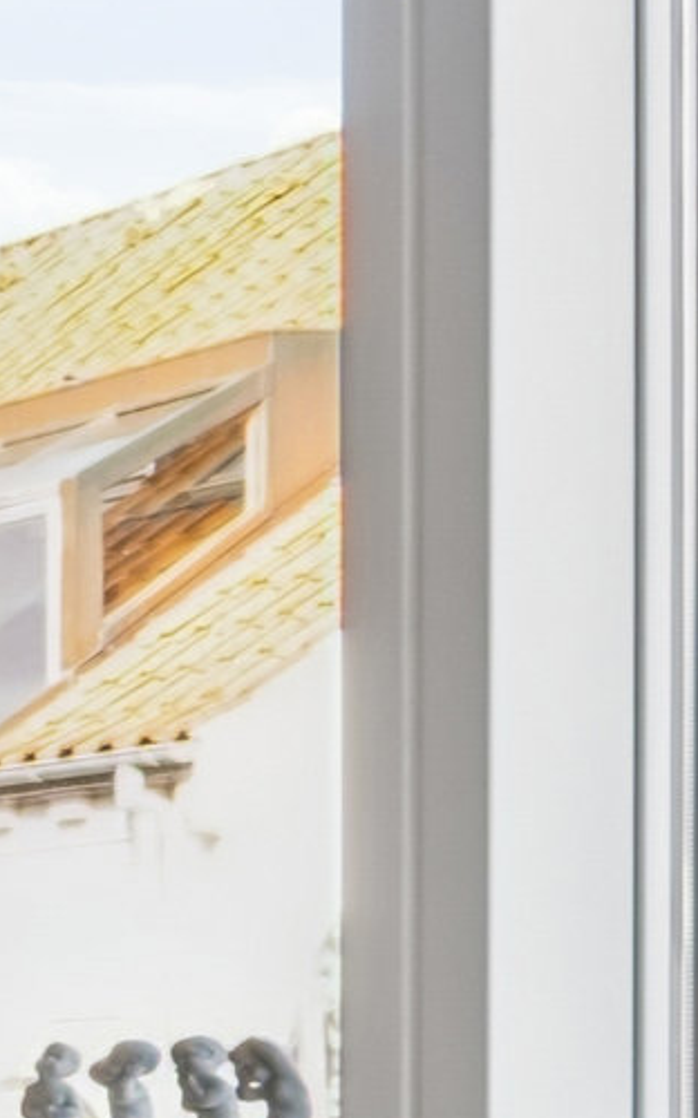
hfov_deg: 6.8
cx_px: -2573
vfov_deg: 19.5
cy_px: 1098
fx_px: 3169
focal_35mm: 104
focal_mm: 11
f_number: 10
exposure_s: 1/8
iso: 200
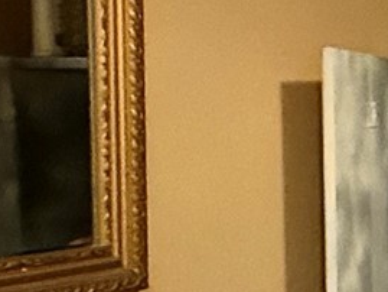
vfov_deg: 14.8
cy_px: 207
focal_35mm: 100
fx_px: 1121
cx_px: 884
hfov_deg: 14.4
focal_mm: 2.22
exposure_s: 1/60
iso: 1250
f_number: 2.2
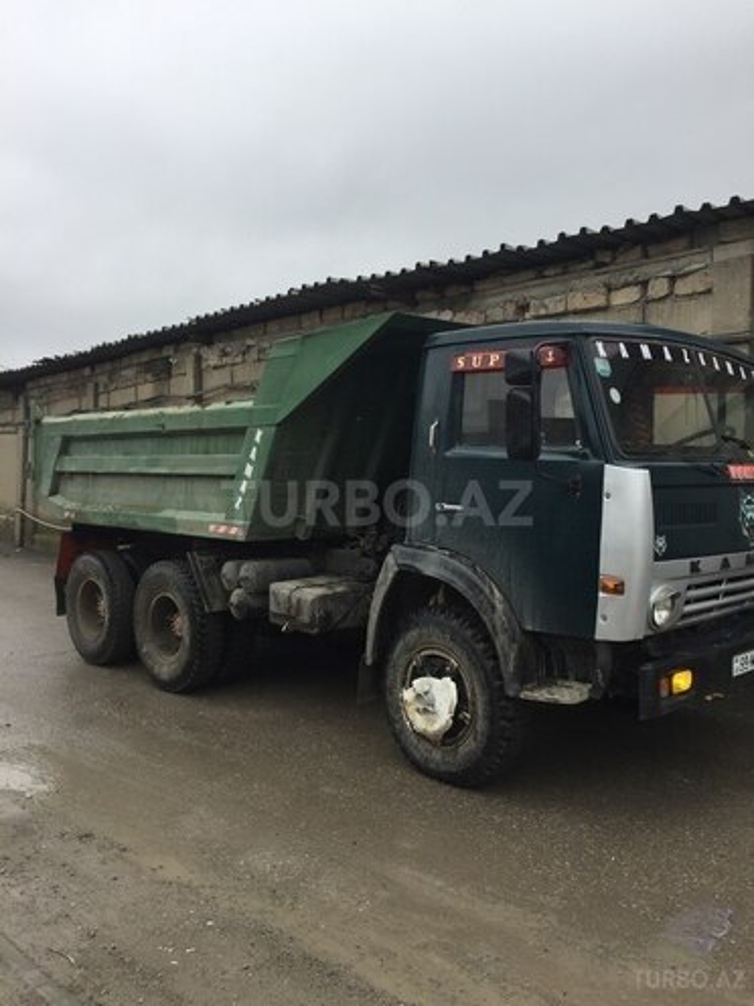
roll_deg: -1.0
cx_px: 377
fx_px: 842
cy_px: 503
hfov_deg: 48.2
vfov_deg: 61.7
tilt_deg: -2.6
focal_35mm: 29
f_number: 2.2
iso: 32
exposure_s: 1/775
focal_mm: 4.15
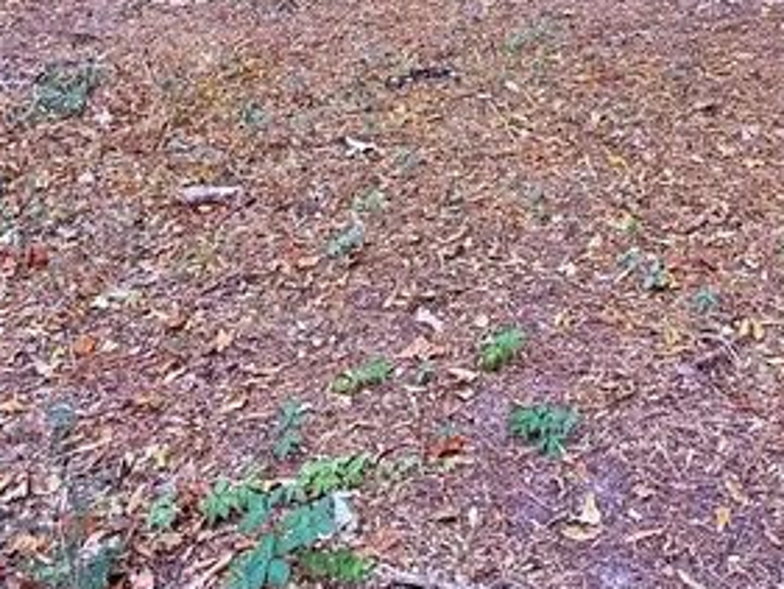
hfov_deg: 35.7
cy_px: -145
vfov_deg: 25.3
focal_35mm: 51
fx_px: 1156
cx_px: 675
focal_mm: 2.22
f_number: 2.2
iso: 64
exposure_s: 1/99
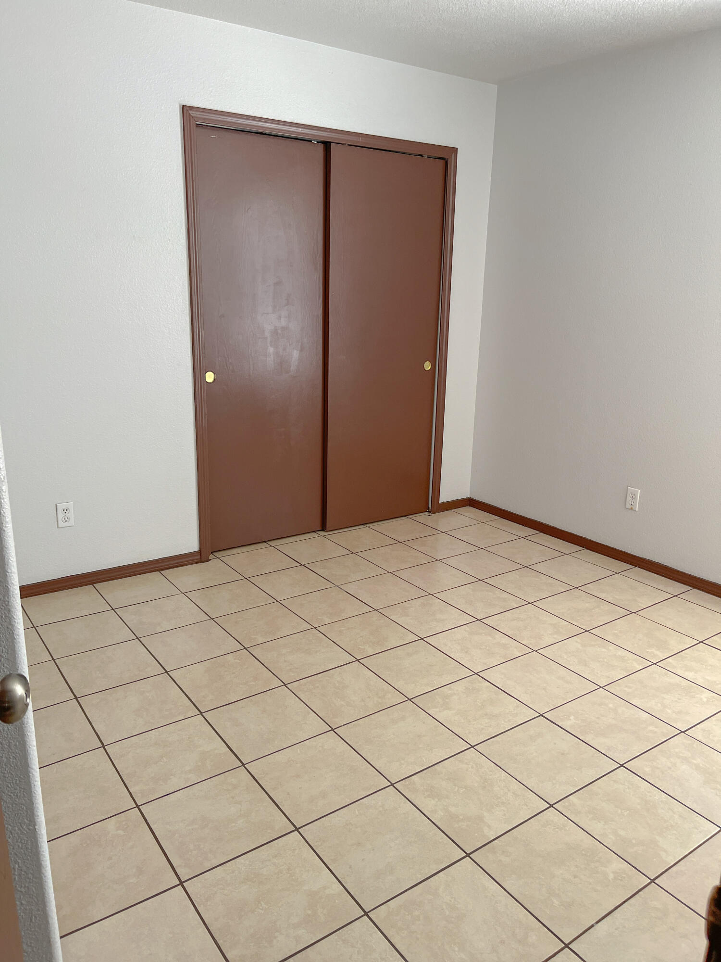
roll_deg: -1.3
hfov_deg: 53.1
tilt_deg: -15.3
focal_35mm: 26
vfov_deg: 67.3
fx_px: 722
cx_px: 360
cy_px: 481
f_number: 1.6
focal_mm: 5.1
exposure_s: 1/60
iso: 160
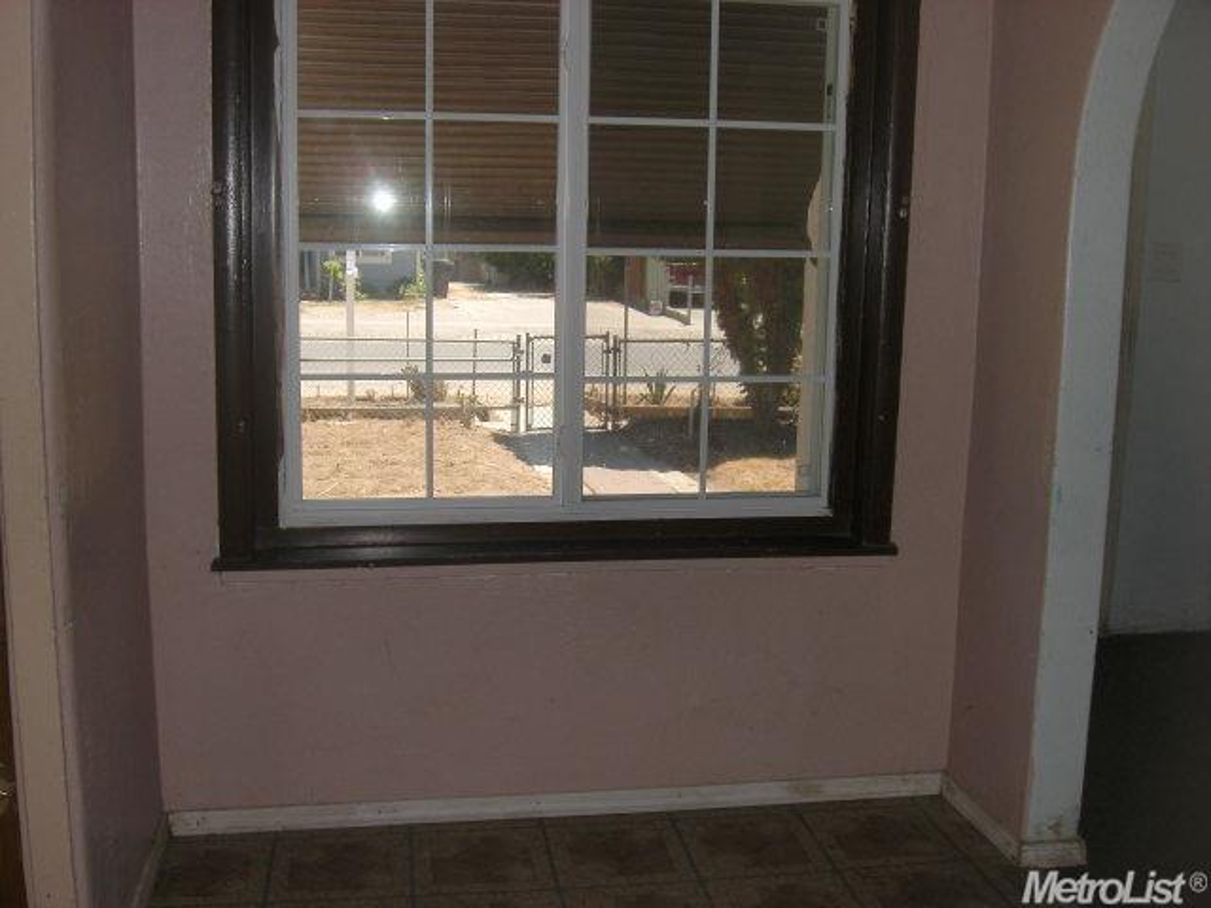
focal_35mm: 38
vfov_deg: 37.7
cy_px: 454
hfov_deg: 49.0
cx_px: 606
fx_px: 1329
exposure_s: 1/320
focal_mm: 7.9
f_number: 4
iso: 80
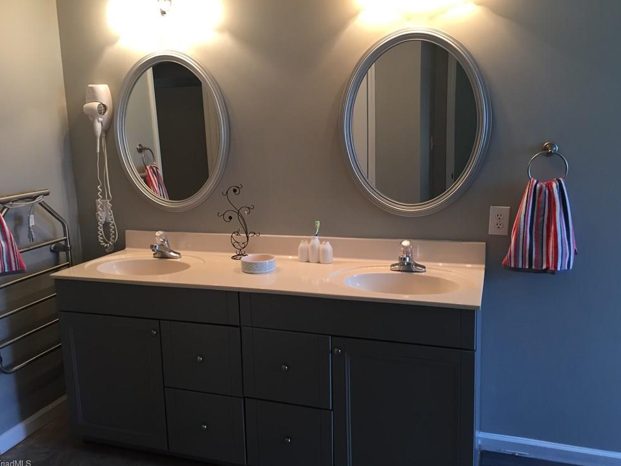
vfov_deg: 46.8
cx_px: 307
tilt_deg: -8.7
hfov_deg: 60.0
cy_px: 229
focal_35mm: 30
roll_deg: +0.2
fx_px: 538
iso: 64
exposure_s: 1/33
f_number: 2.2
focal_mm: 4.15
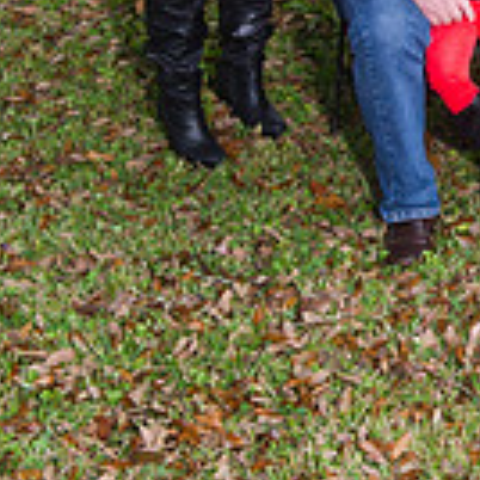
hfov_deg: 10.7
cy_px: -150
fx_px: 2416
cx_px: 835
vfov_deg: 11.1
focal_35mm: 154
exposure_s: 1/200
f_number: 8
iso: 800
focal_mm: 42
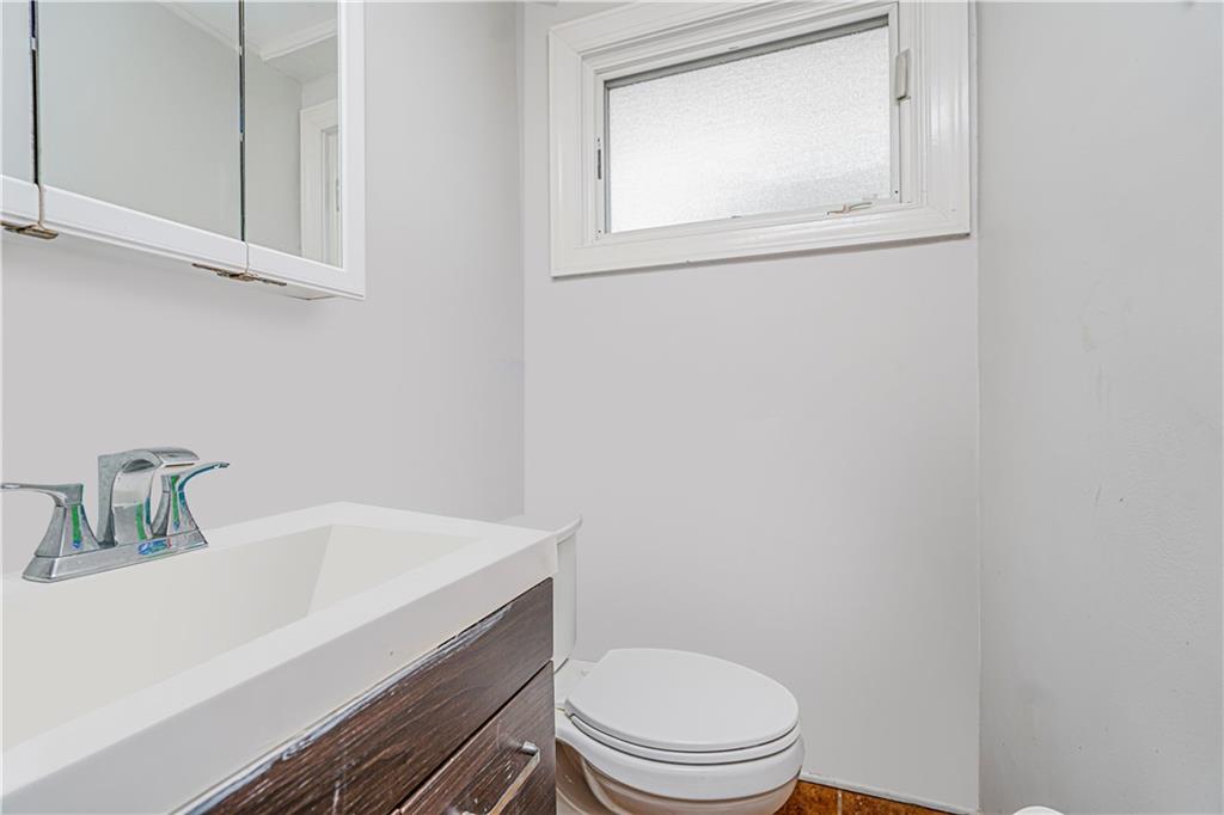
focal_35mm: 16
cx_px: 612
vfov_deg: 73.7
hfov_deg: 96.8
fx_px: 544
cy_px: 408
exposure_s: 1/40
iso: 100
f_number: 4.5
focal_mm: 16
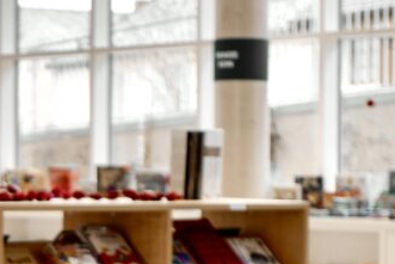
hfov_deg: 15.4
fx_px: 1427
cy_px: 526
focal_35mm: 130
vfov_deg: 9.8
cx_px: -17
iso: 100
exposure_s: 1/320
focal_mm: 28
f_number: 1.7
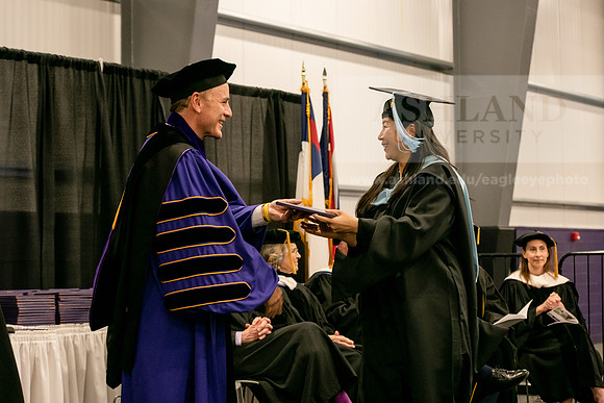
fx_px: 1259
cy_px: 202
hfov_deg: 27.0
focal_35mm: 75
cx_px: 302
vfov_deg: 18.2
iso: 1600
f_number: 5.6
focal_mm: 75
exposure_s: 1/200
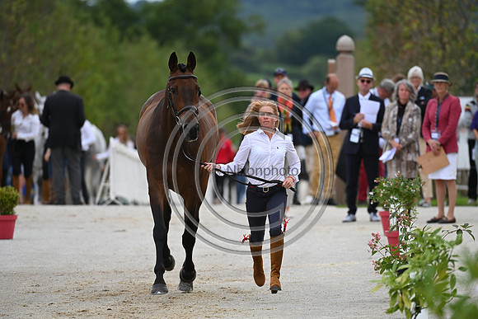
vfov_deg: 3.6
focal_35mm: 380
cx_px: 239
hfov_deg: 5.4
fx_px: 5046
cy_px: 160
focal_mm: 380
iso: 500
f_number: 5.6
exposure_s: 1/1600
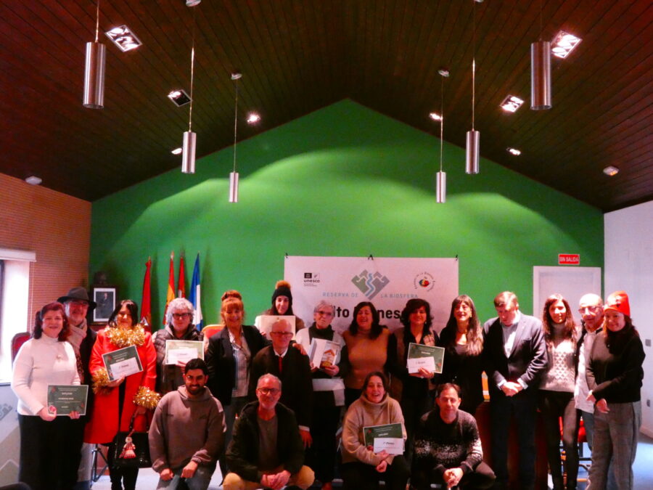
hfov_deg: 49.0
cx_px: 326
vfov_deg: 37.7
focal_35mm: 38
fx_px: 717
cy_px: 245
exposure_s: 1/20
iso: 1600
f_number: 4
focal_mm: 6.8
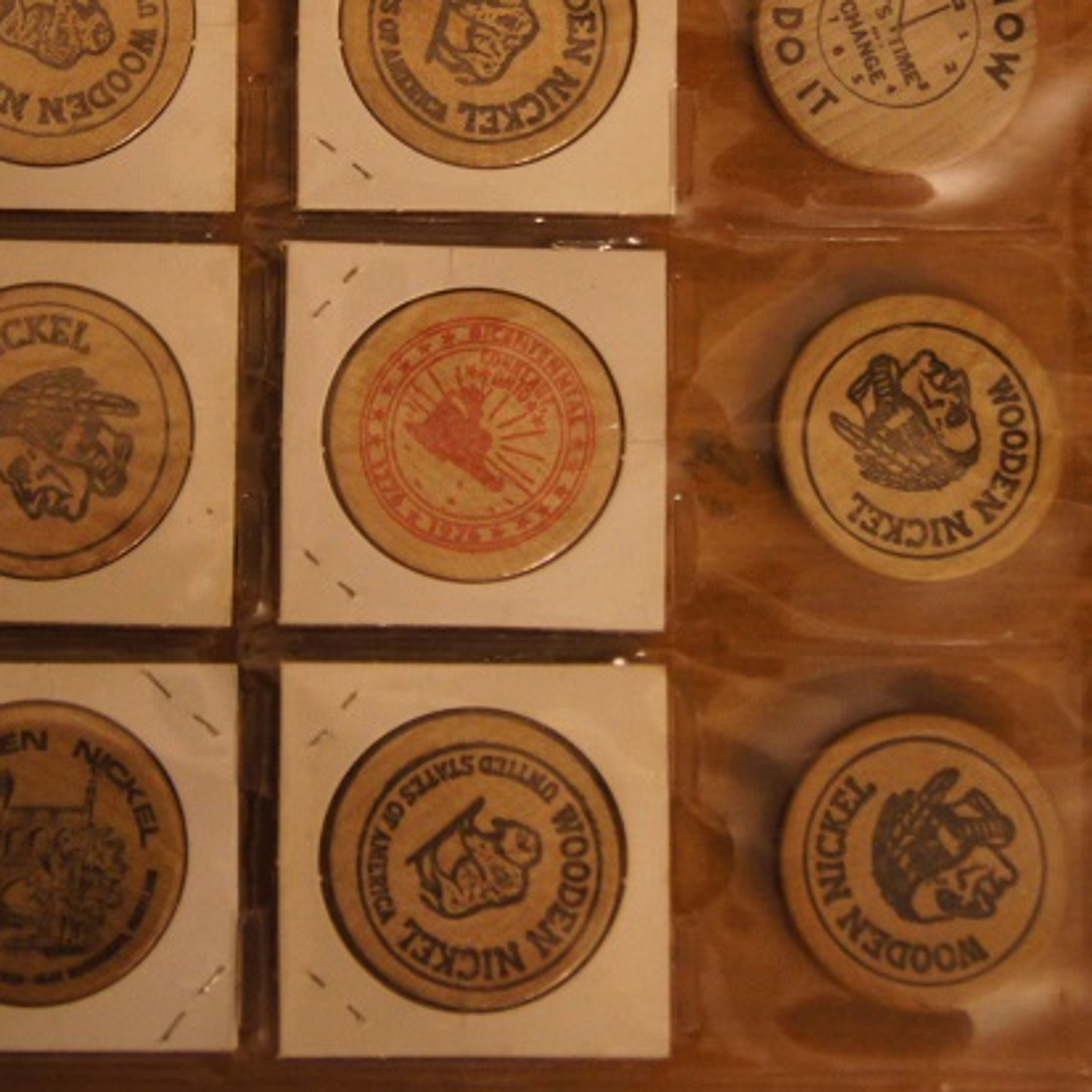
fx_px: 3784
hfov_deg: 16.4
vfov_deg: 16.3
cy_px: 271
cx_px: 395
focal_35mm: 106
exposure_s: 1/40
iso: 1600
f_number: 5
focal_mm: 35
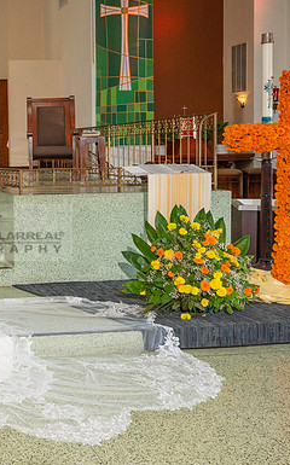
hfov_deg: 24.8
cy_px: 175
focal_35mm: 46
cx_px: -73
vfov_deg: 43.2
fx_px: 583
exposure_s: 1/160
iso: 800
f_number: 5
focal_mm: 24
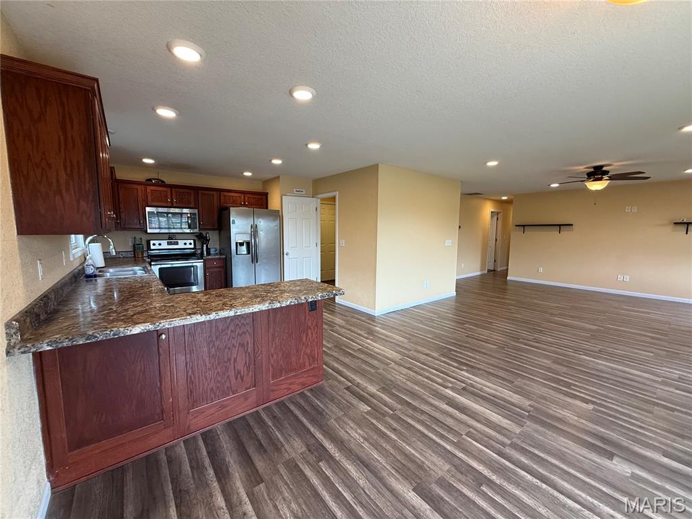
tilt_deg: -6.3
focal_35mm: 14
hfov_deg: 102.1
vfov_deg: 85.7
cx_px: 346
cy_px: 260
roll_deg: -0.2
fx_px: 280
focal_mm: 2.22
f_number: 2.2
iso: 200
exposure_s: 1/120
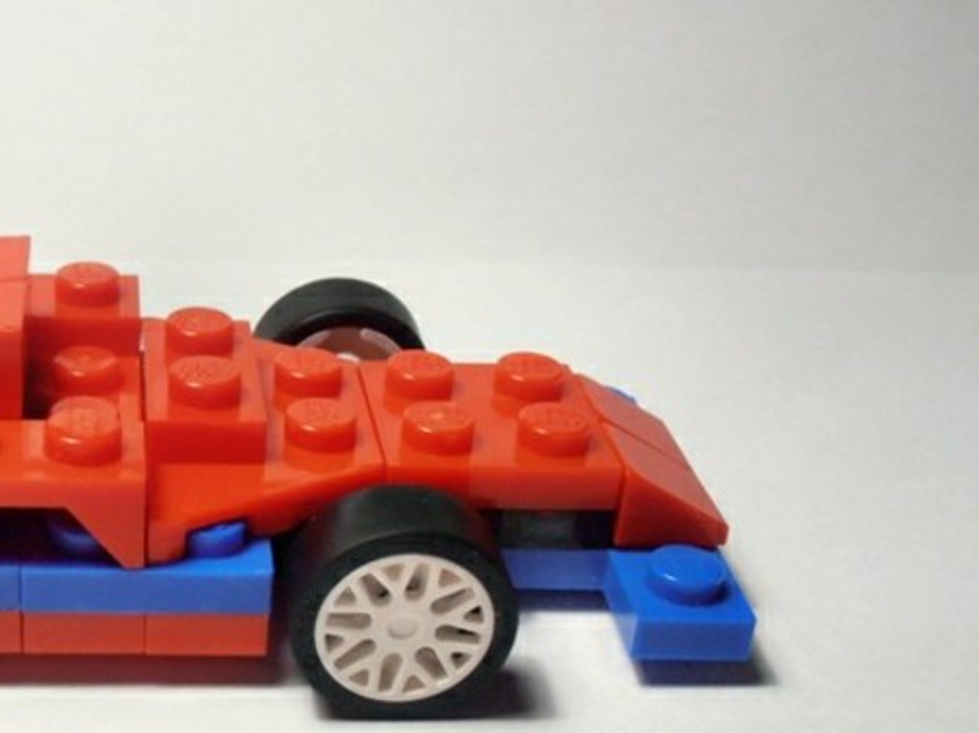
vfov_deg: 22.2
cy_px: 462
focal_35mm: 66
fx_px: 1865
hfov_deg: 28.5
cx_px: 142
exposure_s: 1/50
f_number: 3.9
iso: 80
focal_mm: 6.61
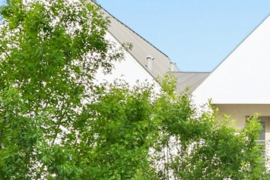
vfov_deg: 11.1
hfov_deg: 15.4
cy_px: 224
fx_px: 908
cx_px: 420
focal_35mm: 121
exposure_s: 1/160
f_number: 8
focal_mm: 14
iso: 400
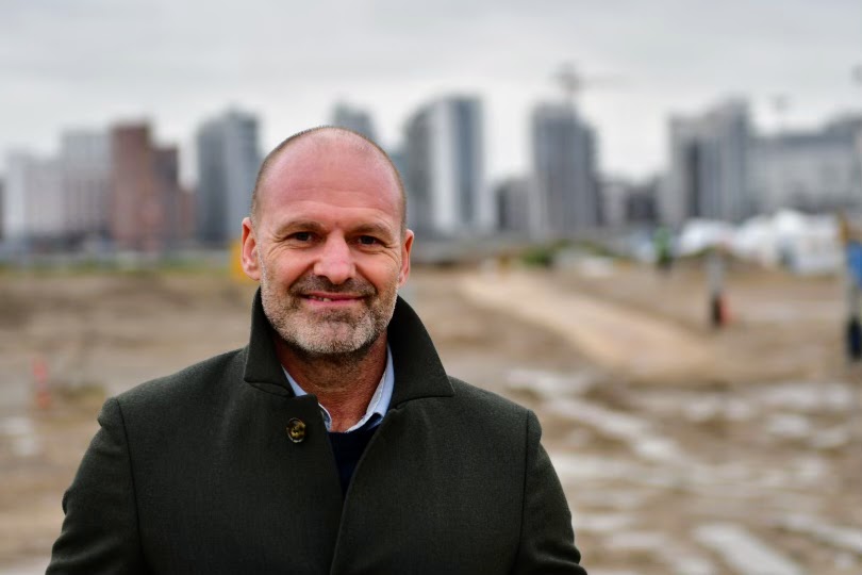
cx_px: 431
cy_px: 288
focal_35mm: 105
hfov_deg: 19.5
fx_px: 2514
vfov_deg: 13.0
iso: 200
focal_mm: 70
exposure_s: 1/250
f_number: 2.8
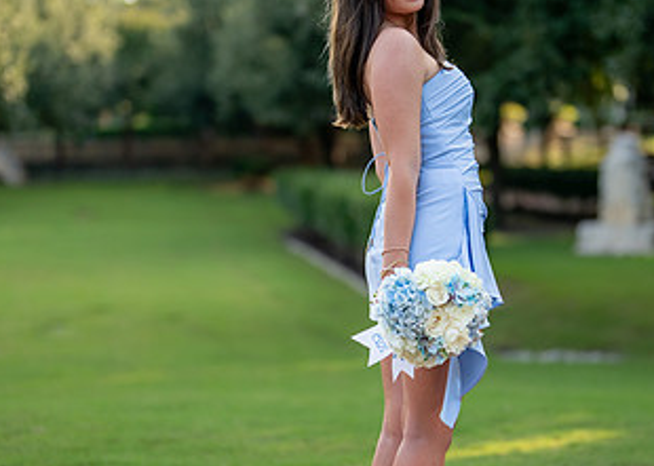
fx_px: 1930
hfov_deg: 19.2
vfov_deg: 13.8
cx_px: 441
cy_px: 273
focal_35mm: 104
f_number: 1.2
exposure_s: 1/2000
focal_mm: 50
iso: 200
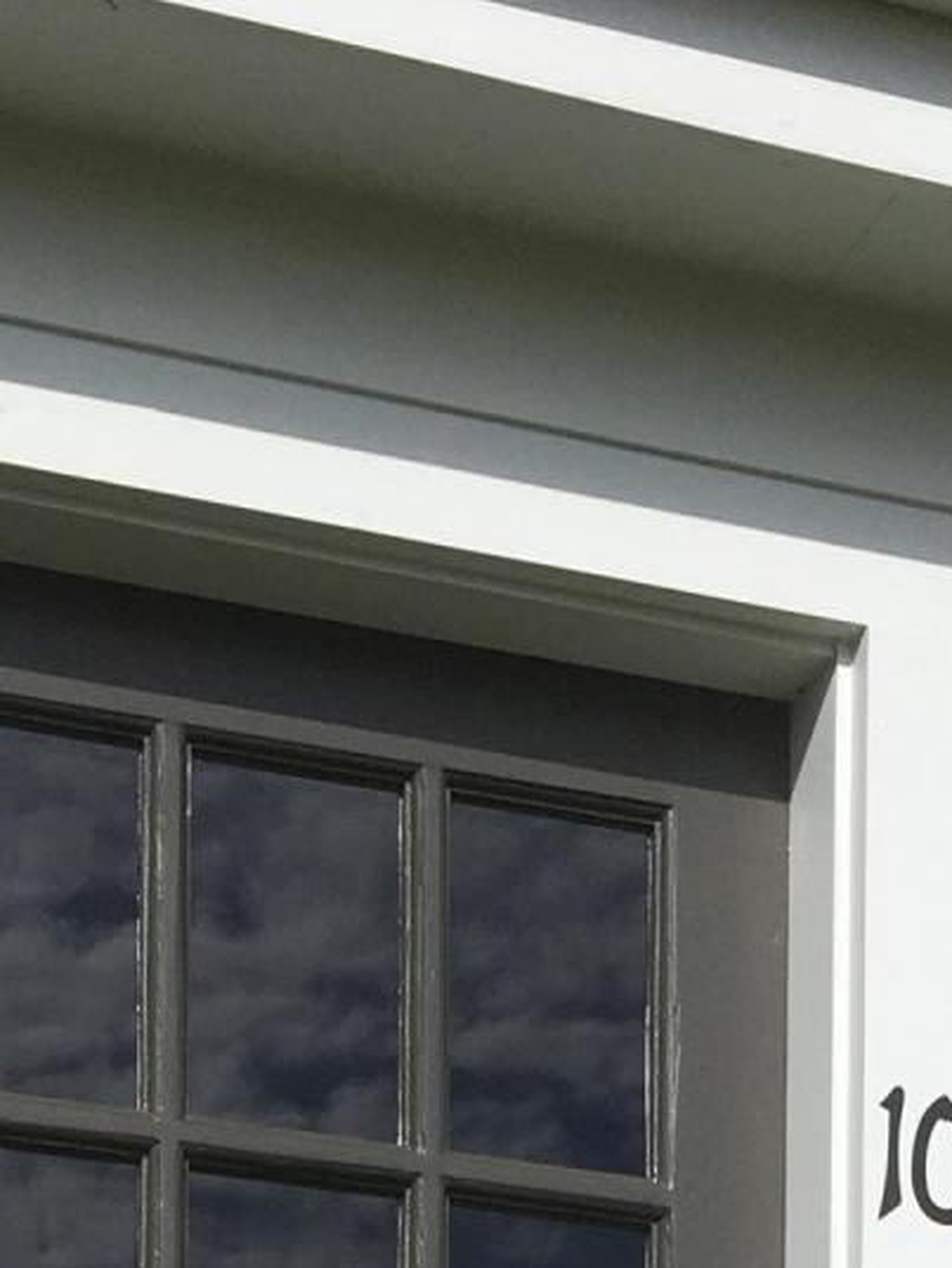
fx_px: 3959
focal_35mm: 108
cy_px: 2246
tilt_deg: +1.6
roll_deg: -0.8
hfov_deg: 13.7
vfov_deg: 15.7
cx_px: 732
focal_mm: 4.15
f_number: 2.2
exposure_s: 1/4525
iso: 25
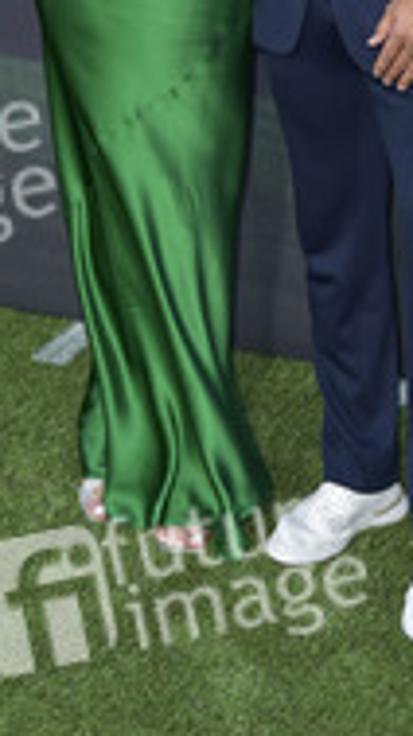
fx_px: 2380
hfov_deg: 9.9
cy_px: 0
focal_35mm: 122
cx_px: 282
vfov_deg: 17.2
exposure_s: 1/250
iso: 320
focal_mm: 55
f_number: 6.3
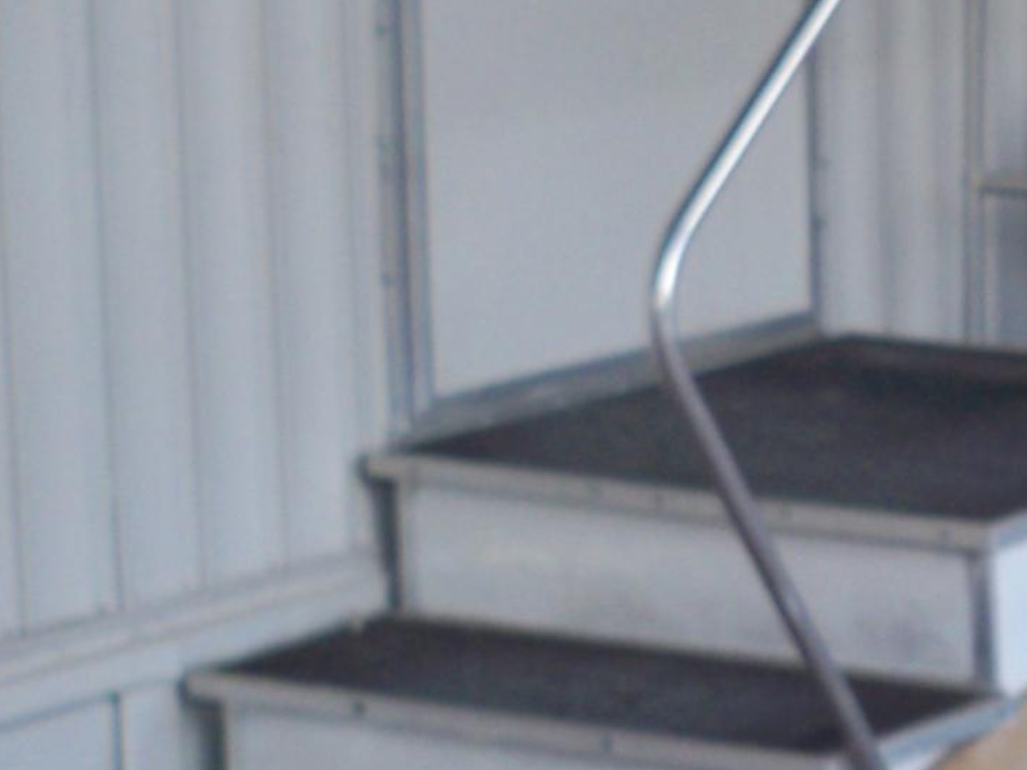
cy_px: 231
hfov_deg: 12.4
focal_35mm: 146
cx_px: 1840
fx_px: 4331
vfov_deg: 10.1
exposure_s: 1/80
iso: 80
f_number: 3.1
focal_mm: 6.3
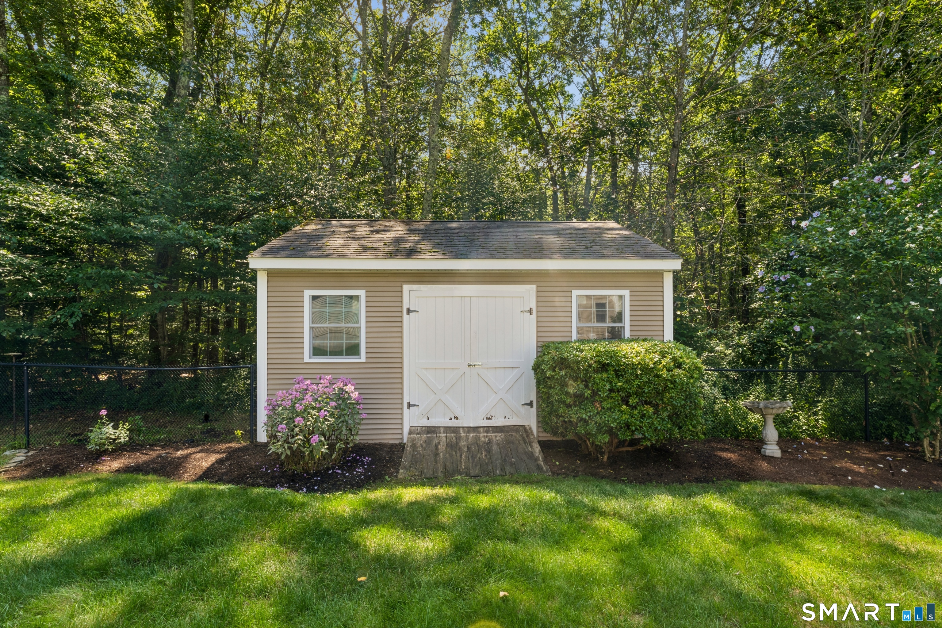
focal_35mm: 17
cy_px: 314
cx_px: 471
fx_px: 434
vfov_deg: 71.7
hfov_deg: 94.6
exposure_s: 1/5
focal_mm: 16.6
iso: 100
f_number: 22
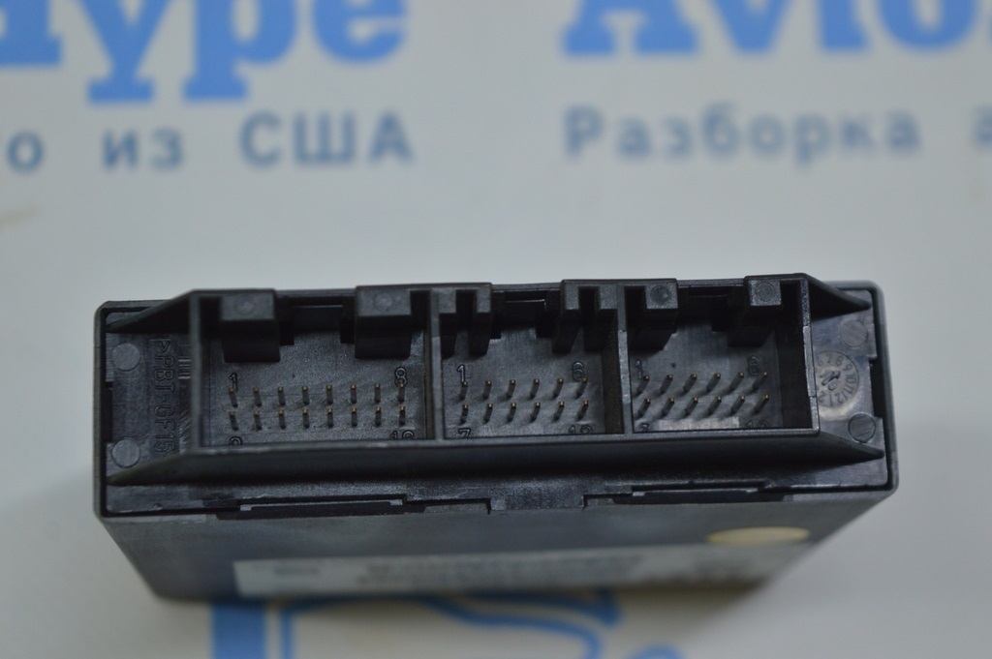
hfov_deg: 24.6
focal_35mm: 82
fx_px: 2271
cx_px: 496
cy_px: 330
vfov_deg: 16.5
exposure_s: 1/80
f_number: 5.6
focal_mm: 55
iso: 400
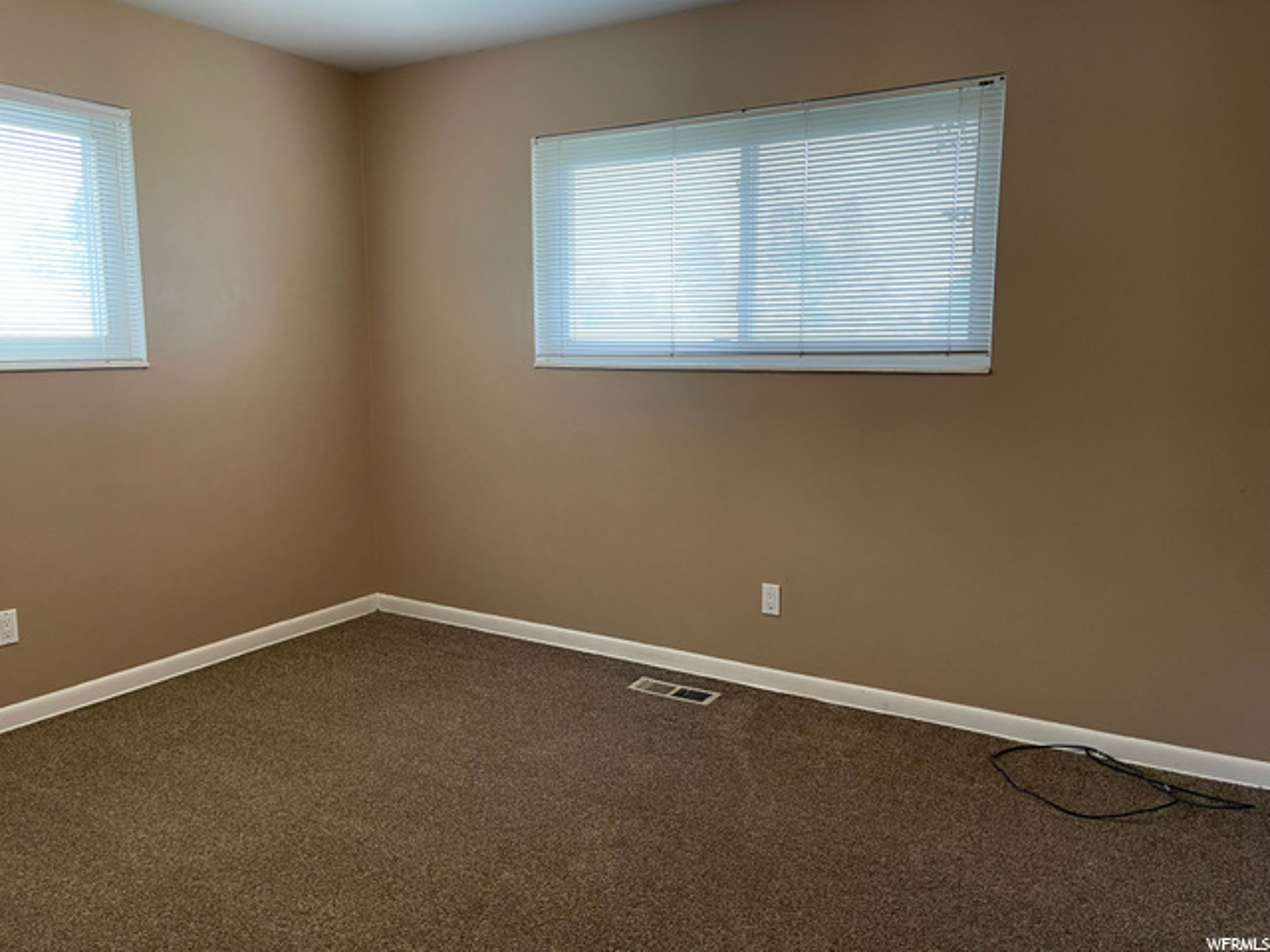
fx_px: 954
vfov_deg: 53.1
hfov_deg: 67.3
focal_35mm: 26
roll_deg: -0.3
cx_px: 635
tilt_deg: -7.6
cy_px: 476
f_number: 1.6
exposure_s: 1/60
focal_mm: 5.1
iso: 80
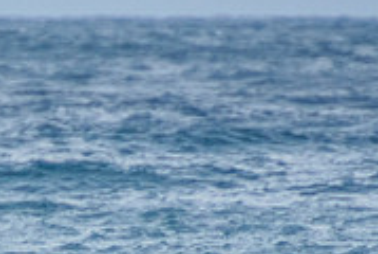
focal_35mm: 1987
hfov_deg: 1.0
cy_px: 312
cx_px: 15
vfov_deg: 0.7
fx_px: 20898
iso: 900
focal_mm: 400
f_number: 5.6
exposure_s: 1/1600
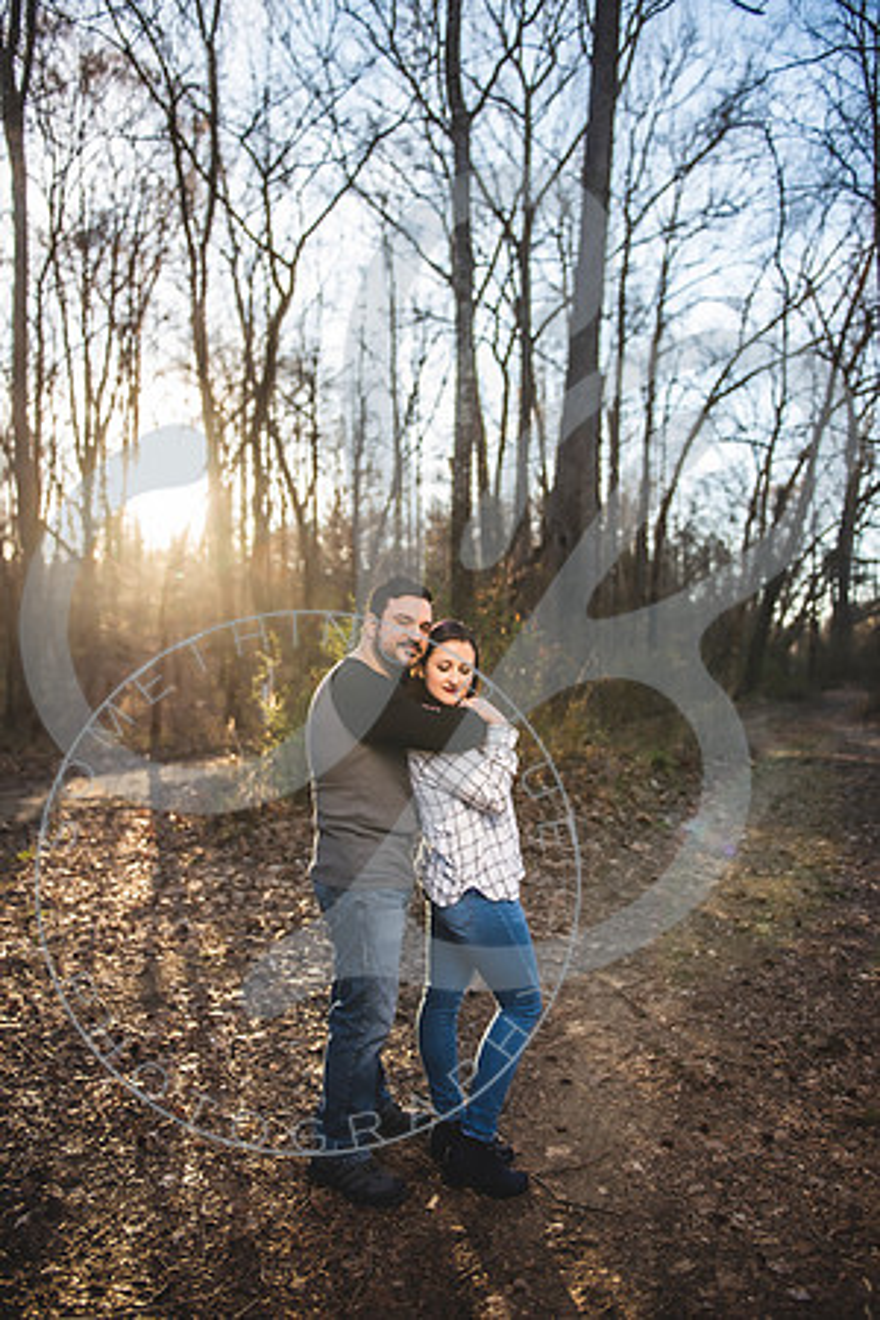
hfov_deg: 53.1
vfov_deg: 73.7
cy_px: 660
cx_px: 440
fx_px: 880
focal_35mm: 24
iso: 100
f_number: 2.8
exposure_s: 1/320
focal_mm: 24
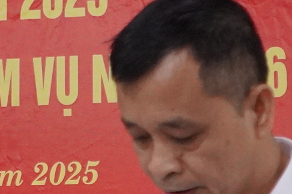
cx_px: 77
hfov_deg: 12.3
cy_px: 29
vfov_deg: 8.2
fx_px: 1353
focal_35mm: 167
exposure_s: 1/160
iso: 2500
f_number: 4
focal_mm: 18
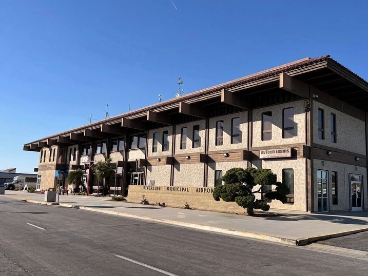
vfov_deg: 48.2
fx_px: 308
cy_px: 145
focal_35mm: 29
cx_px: 202
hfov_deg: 61.5
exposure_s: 1/3521
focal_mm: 5.1
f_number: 1.6
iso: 50
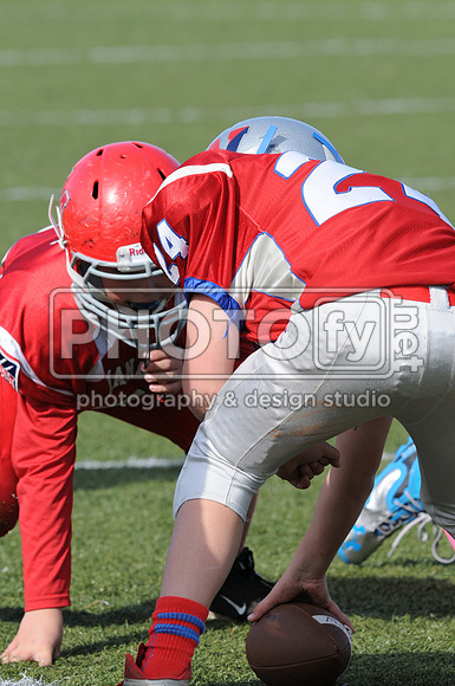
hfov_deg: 3.0
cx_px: 228
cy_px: 343
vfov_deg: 4.6
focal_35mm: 450
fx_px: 8556
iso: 200
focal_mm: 300
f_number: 7.1
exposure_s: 1/500
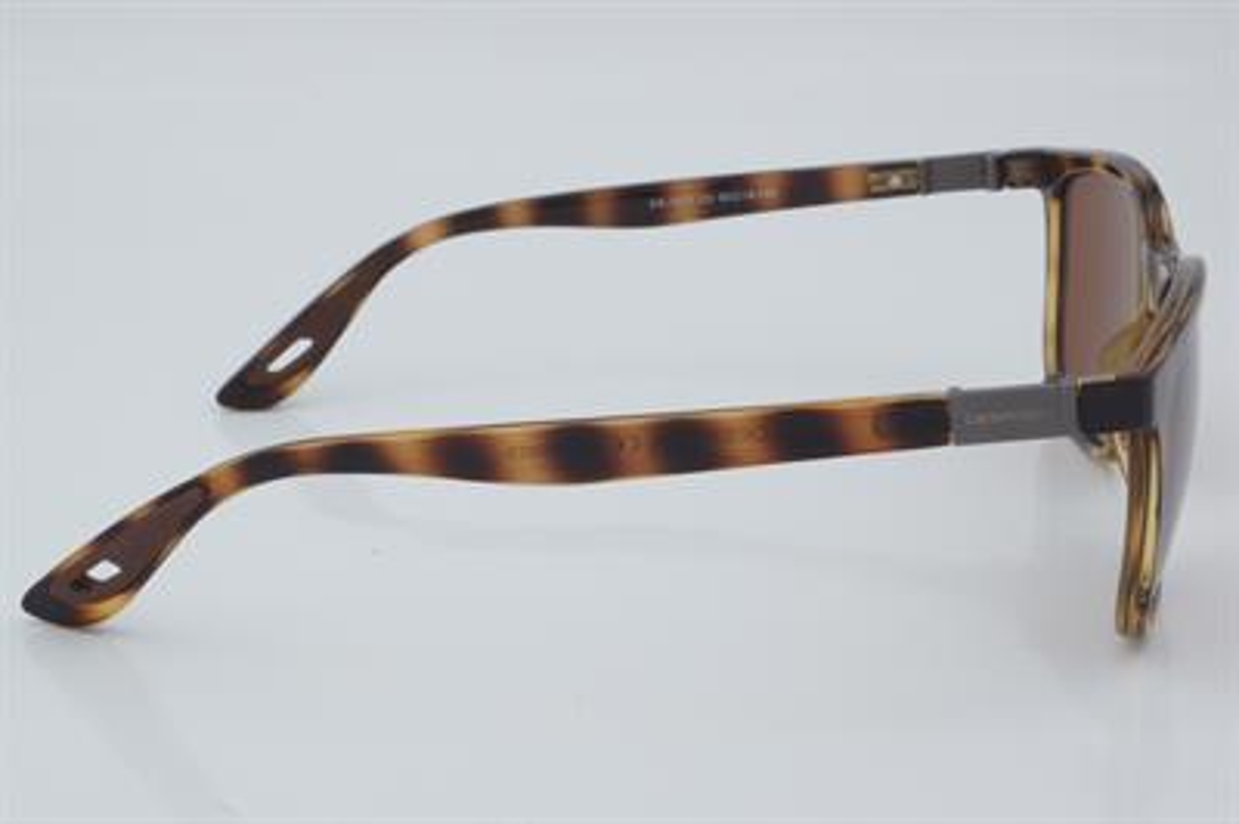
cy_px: 412
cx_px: 620
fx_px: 2579
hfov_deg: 27.0
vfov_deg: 18.2
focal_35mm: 75
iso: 100
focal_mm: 50
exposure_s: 1/4
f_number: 32
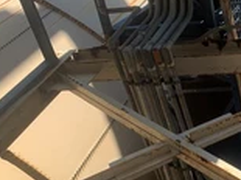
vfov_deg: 21.8
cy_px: 118
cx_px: 300
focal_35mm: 67
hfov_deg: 25.5
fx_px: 466
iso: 25
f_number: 1.8
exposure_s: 1/1368
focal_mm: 4.25
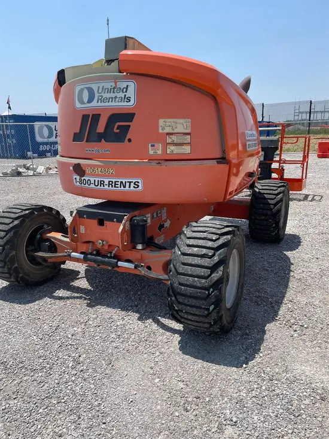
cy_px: 220
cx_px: 164
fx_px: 329
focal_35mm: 26
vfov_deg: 67.3
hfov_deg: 53.1
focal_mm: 4.2
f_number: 1.6
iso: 32
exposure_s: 1/3300
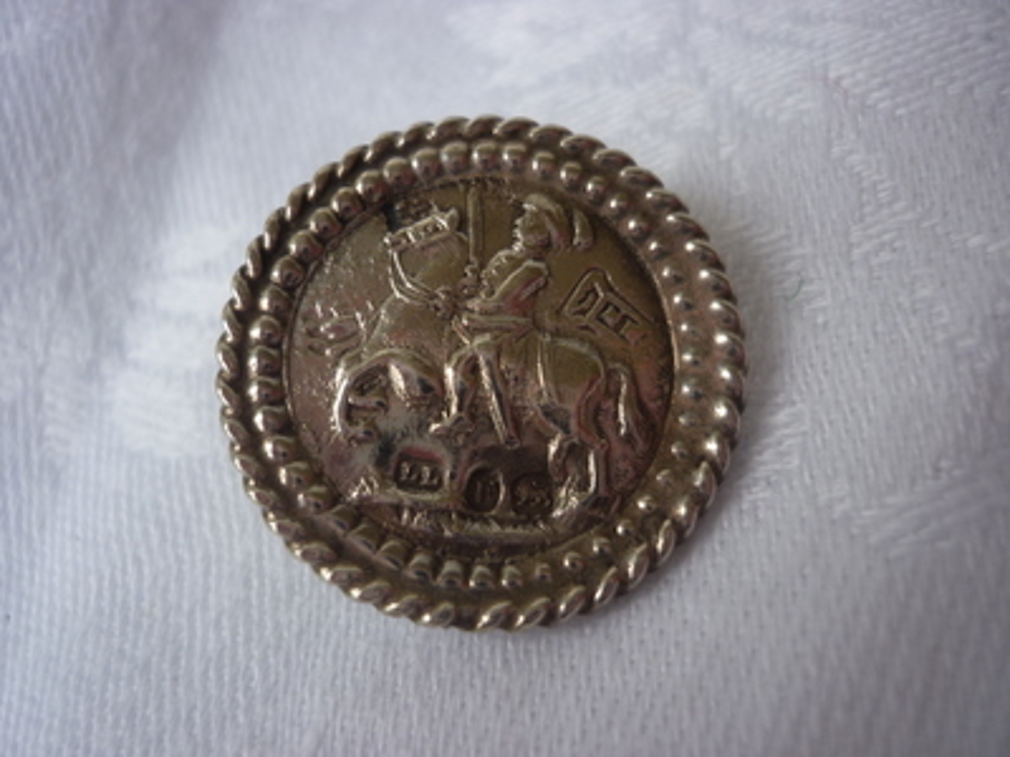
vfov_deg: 42.9
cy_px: 378
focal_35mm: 33
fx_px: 963
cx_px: 505
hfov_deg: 55.4
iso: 80
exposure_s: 1/50
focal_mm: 5.5
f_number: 2.8
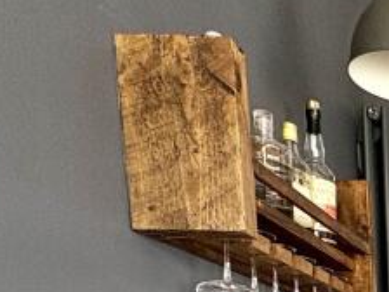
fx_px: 719
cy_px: 542
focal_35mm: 64
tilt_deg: -9.0
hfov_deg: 23.0
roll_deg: -0.8
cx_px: 616
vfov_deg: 17.8
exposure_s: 1/121
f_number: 2.2
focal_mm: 2.22
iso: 125
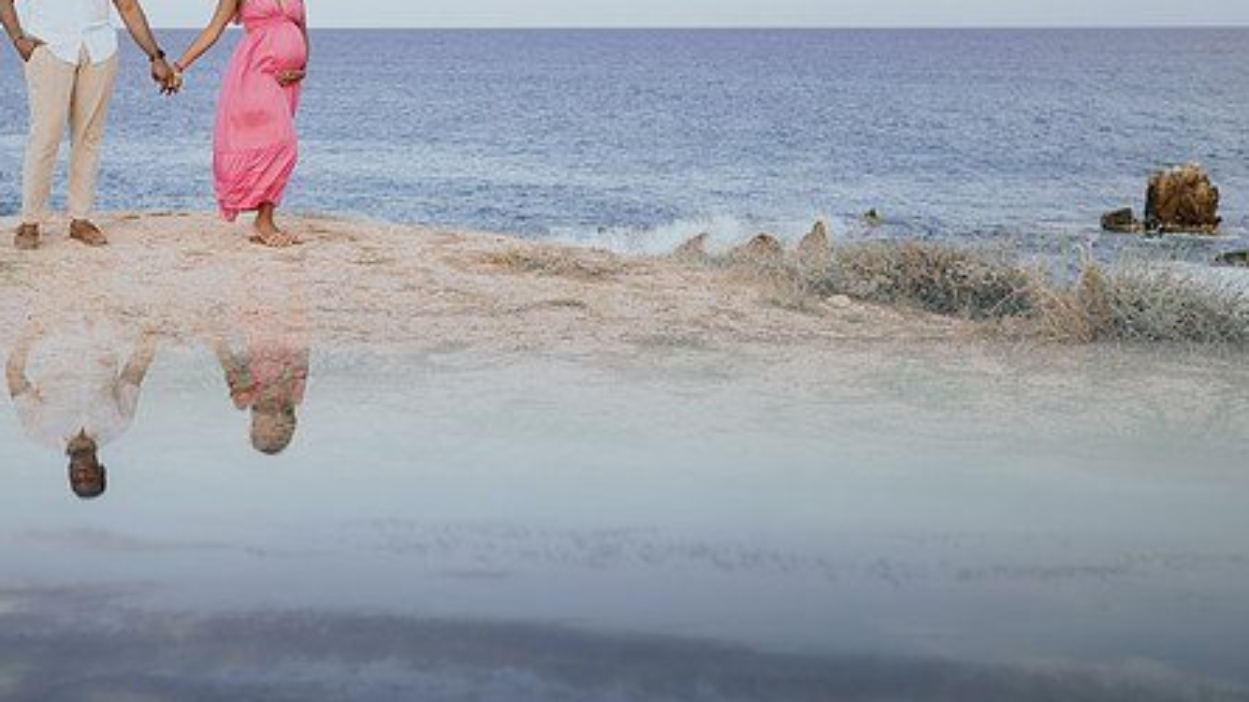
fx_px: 1622
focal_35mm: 49
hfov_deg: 41.8
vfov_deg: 24.4
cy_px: 327
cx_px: 463
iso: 50
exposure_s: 1/640
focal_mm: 35
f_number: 1.8
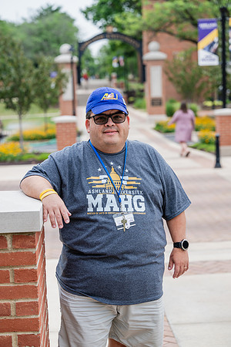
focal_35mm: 71
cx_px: 116
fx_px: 683
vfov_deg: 28.5
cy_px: 174
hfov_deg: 19.2
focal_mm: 71
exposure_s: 1/400
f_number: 3.5
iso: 125
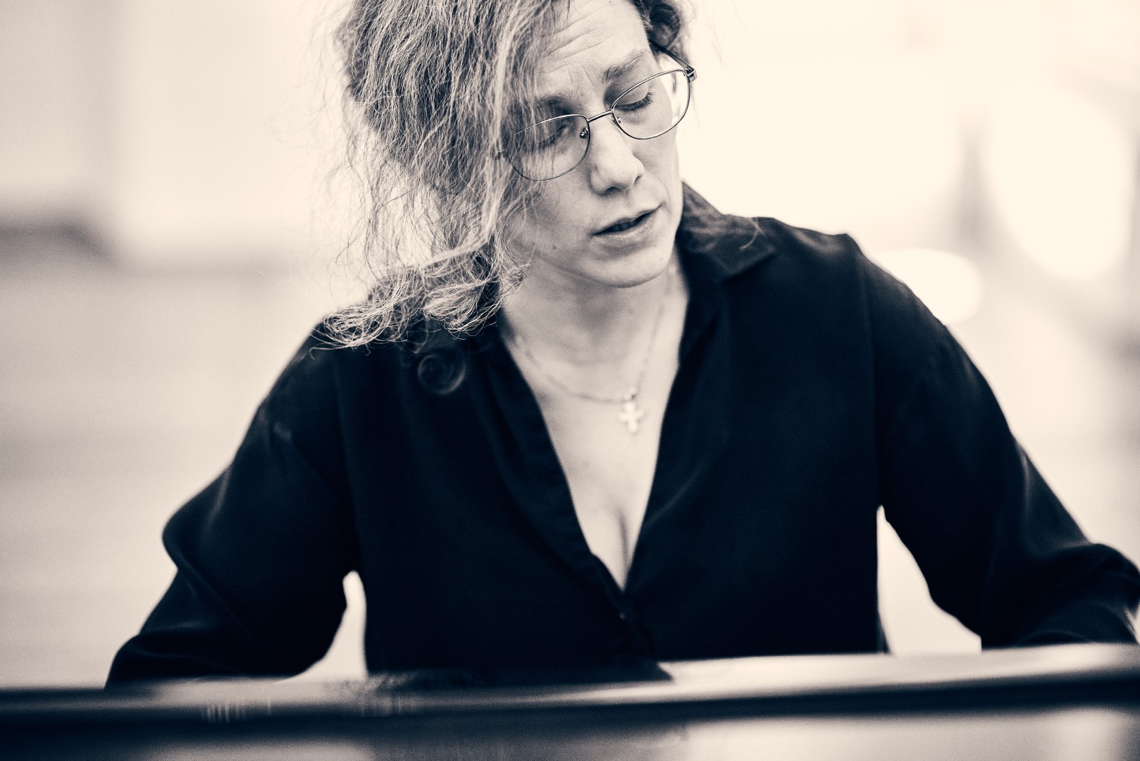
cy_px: 380
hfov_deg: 23.9
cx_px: 570
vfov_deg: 16.1
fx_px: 2692
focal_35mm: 85
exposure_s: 1/800
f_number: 1.8
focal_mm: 85
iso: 3200
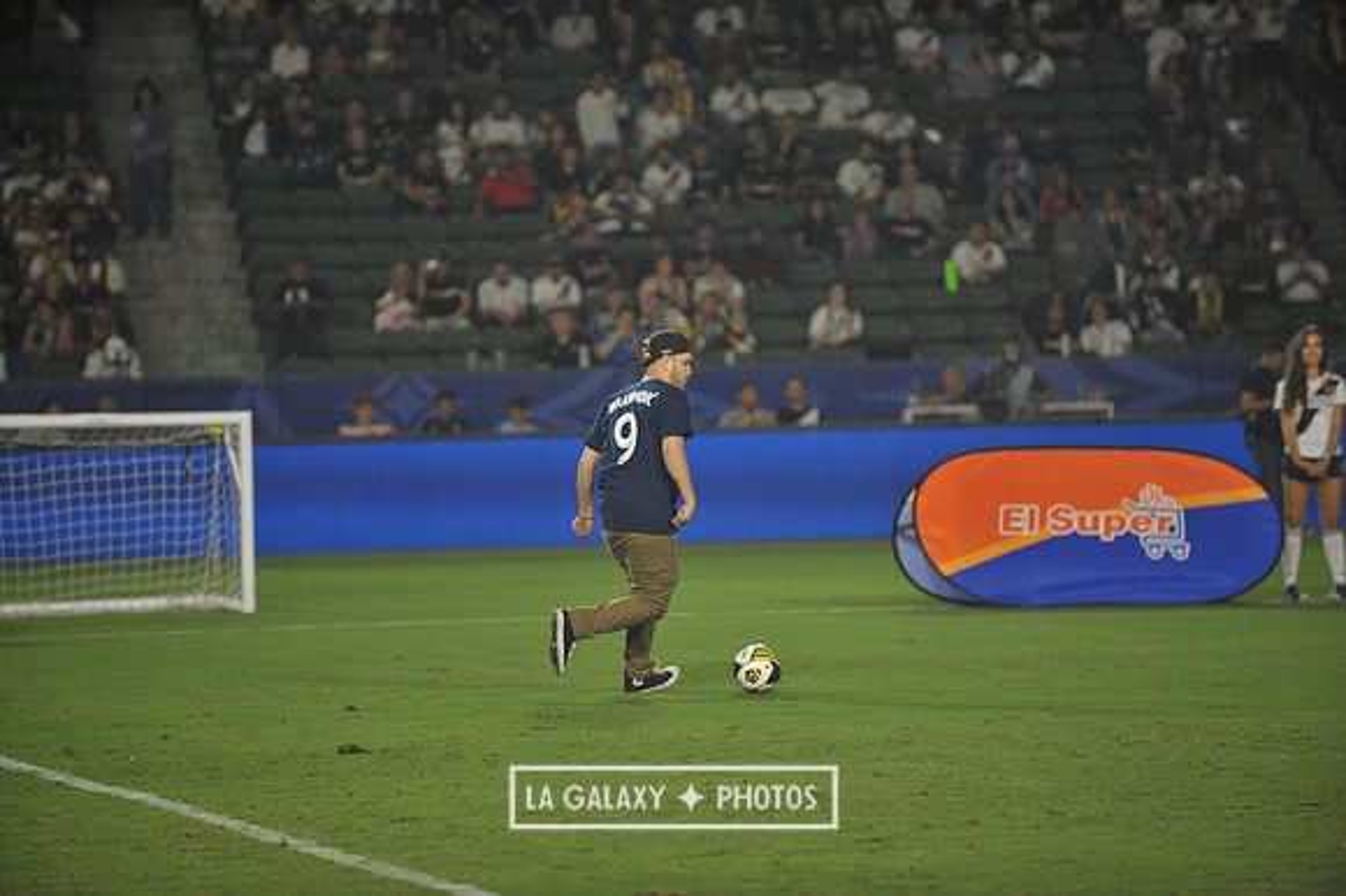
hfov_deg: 10.3
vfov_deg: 6.9
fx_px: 7473
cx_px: 673
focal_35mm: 200
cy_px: 448
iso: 3200
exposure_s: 1/2500
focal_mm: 200
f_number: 3.2
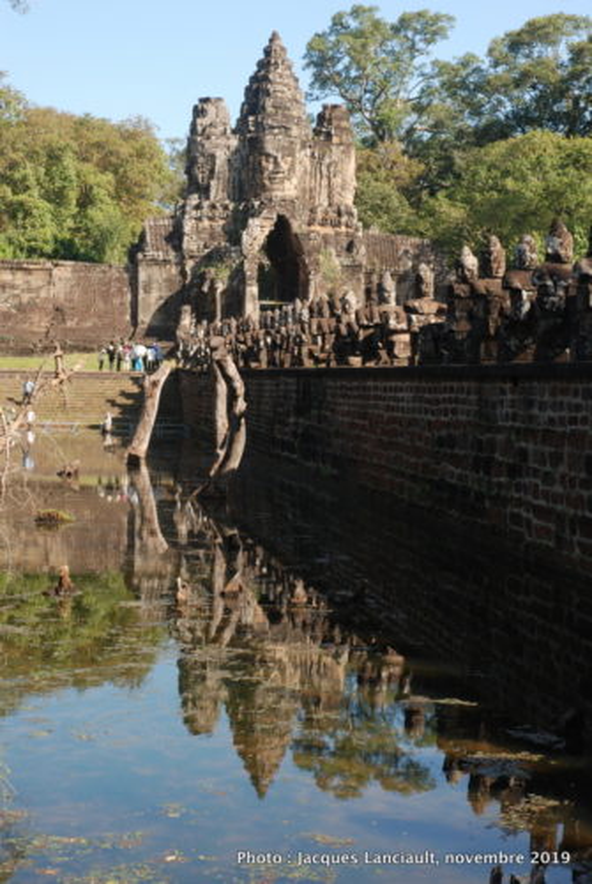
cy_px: 442
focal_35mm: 60
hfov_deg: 22.7
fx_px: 1475
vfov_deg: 33.4
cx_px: 296
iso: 200
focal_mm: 40
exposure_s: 1/100
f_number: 11
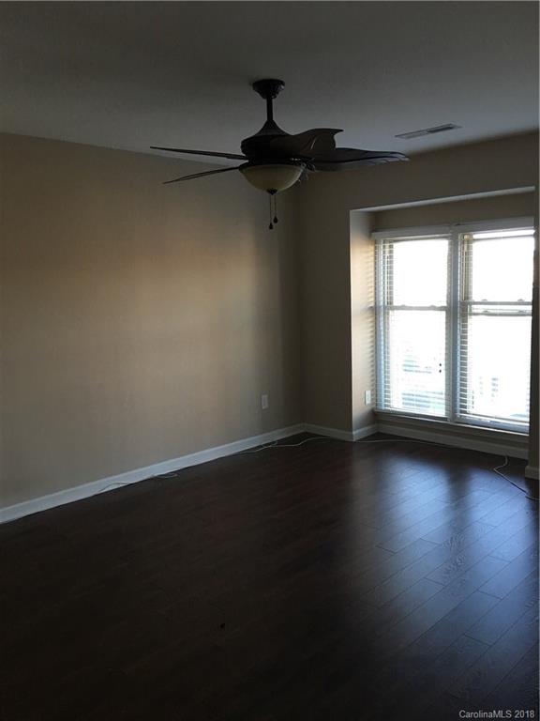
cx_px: 270
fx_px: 603
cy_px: 360
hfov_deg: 48.2
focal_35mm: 29
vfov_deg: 61.7
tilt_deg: -7.7
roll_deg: +1.2
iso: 50
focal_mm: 4.15
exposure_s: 1/15
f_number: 2.2
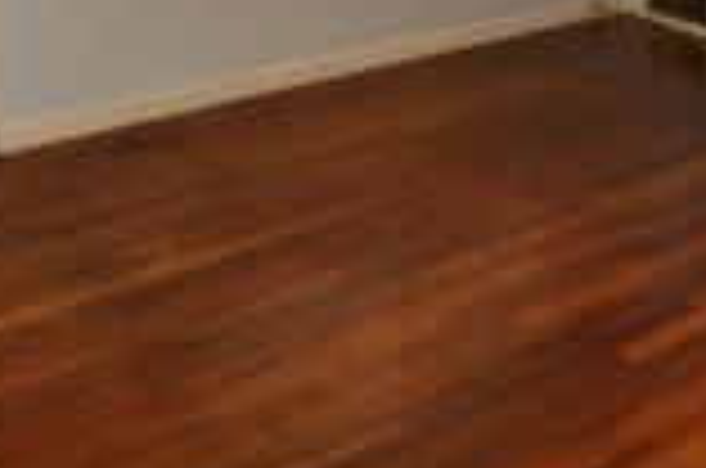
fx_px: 1077
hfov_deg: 36.3
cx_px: 328
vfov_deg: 20.6
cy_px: -250
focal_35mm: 55
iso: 800
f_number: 4.5
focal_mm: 9
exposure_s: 1/60
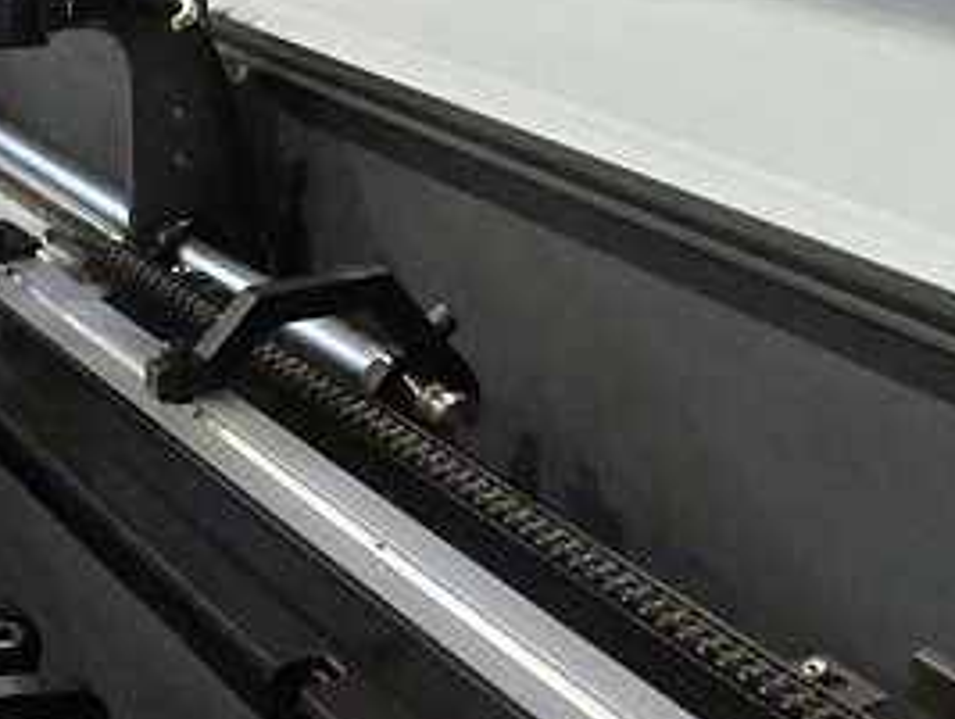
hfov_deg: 28.7
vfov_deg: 22.0
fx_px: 1851
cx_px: 308
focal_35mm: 67
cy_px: 376
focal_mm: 5
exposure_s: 1/40
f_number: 3.5
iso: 1600
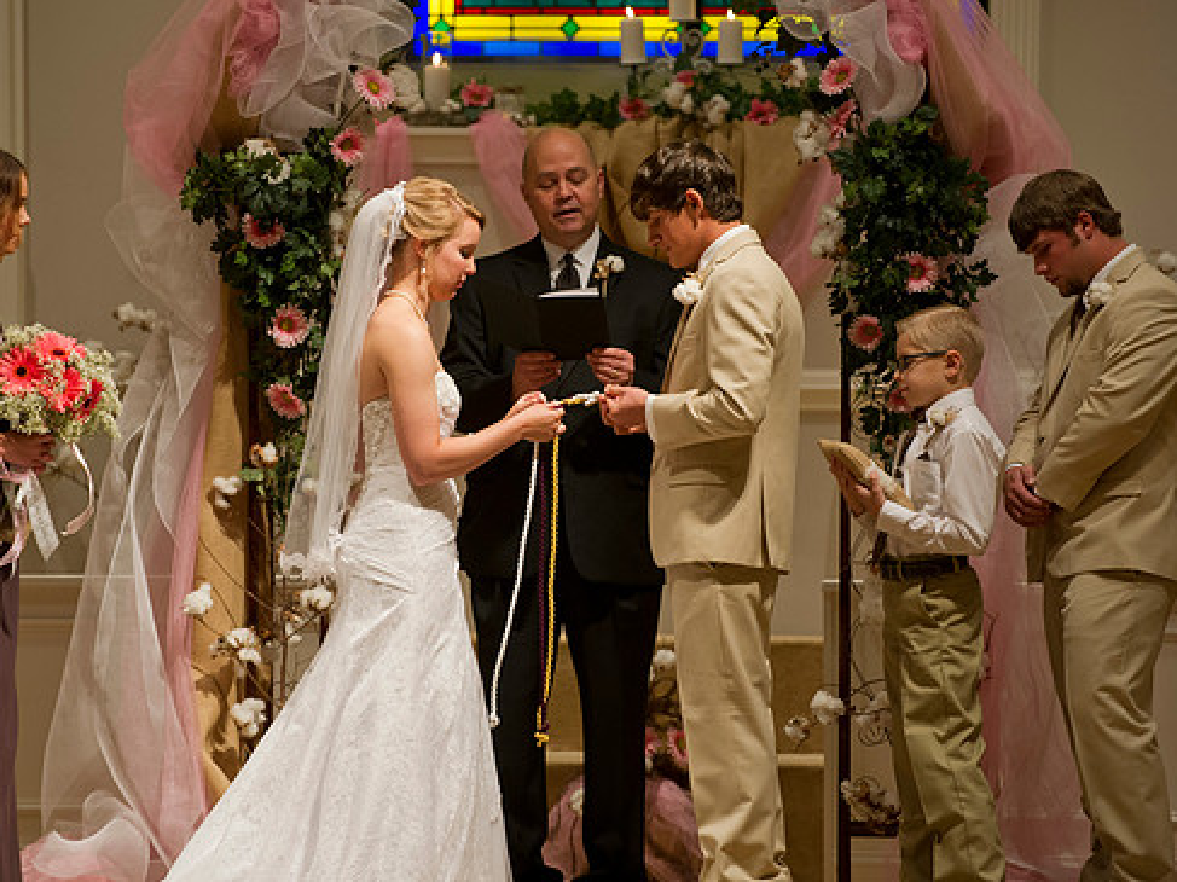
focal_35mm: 206
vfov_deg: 7.2
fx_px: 7003
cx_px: 566
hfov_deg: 9.6
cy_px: 420
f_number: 4
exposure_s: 1/125
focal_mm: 180
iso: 1600
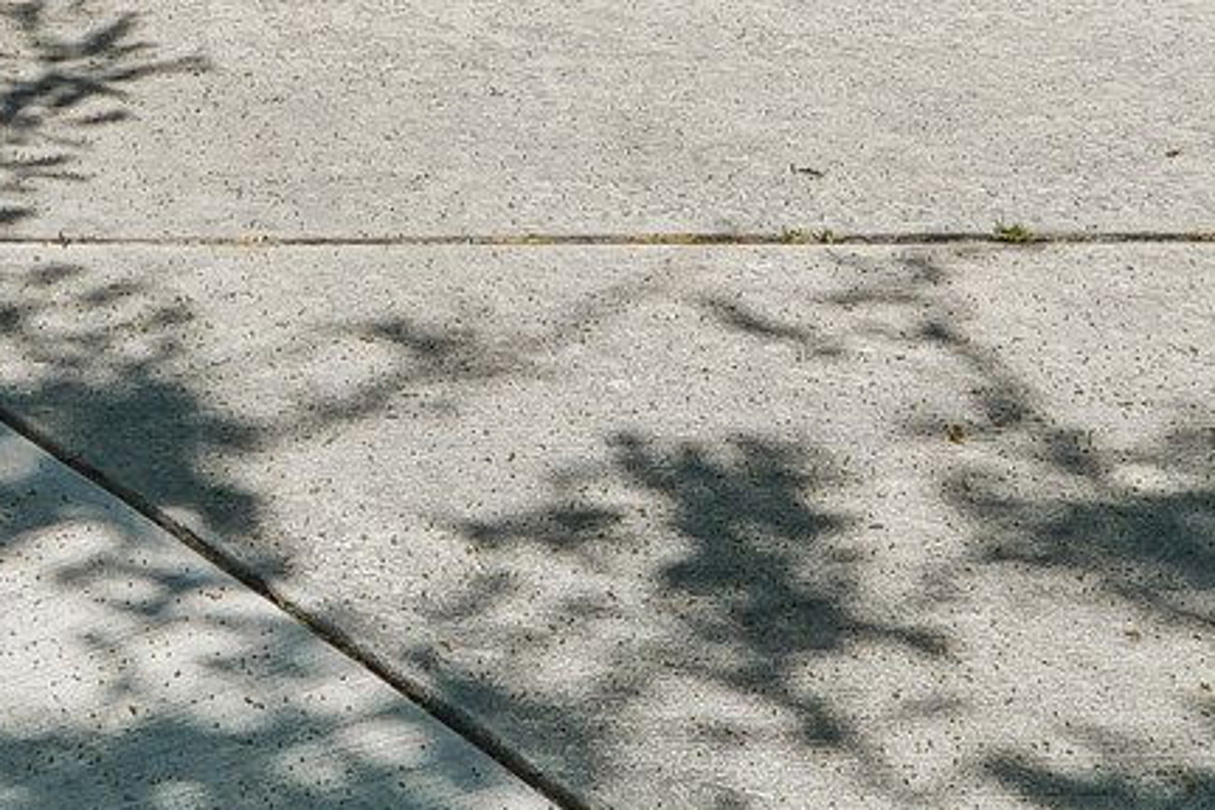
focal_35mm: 109
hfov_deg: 18.2
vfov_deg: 11.1
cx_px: -31
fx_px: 3678
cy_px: -966
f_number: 9
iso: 100
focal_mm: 23
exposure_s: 1/200
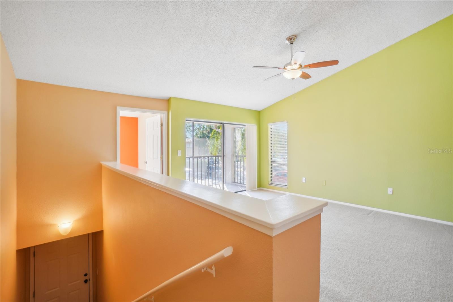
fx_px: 189
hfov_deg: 100.4
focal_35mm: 15
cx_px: 226
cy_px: 151
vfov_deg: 77.3
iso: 400
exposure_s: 1/45
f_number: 8
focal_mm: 10
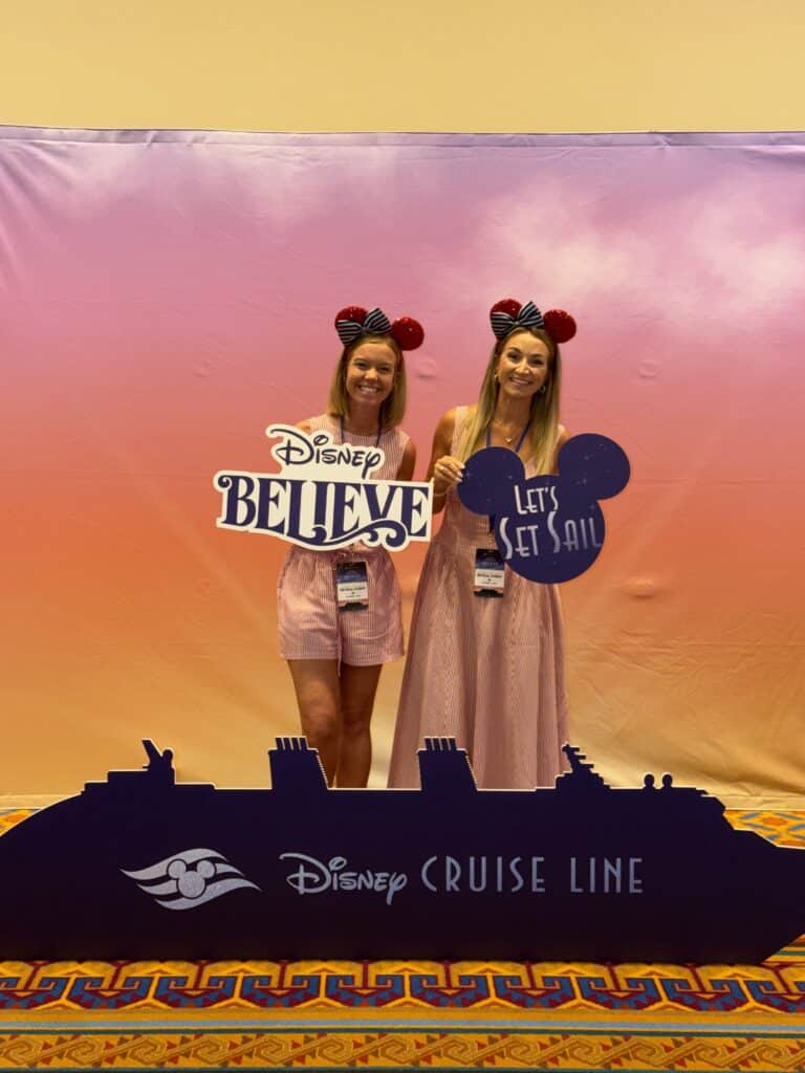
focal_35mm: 48
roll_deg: -0.1
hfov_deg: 30.3
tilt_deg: -6.4
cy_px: 536
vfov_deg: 39.7
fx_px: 1488
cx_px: 402
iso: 64
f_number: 1.78
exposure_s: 1/13
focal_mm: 6.76
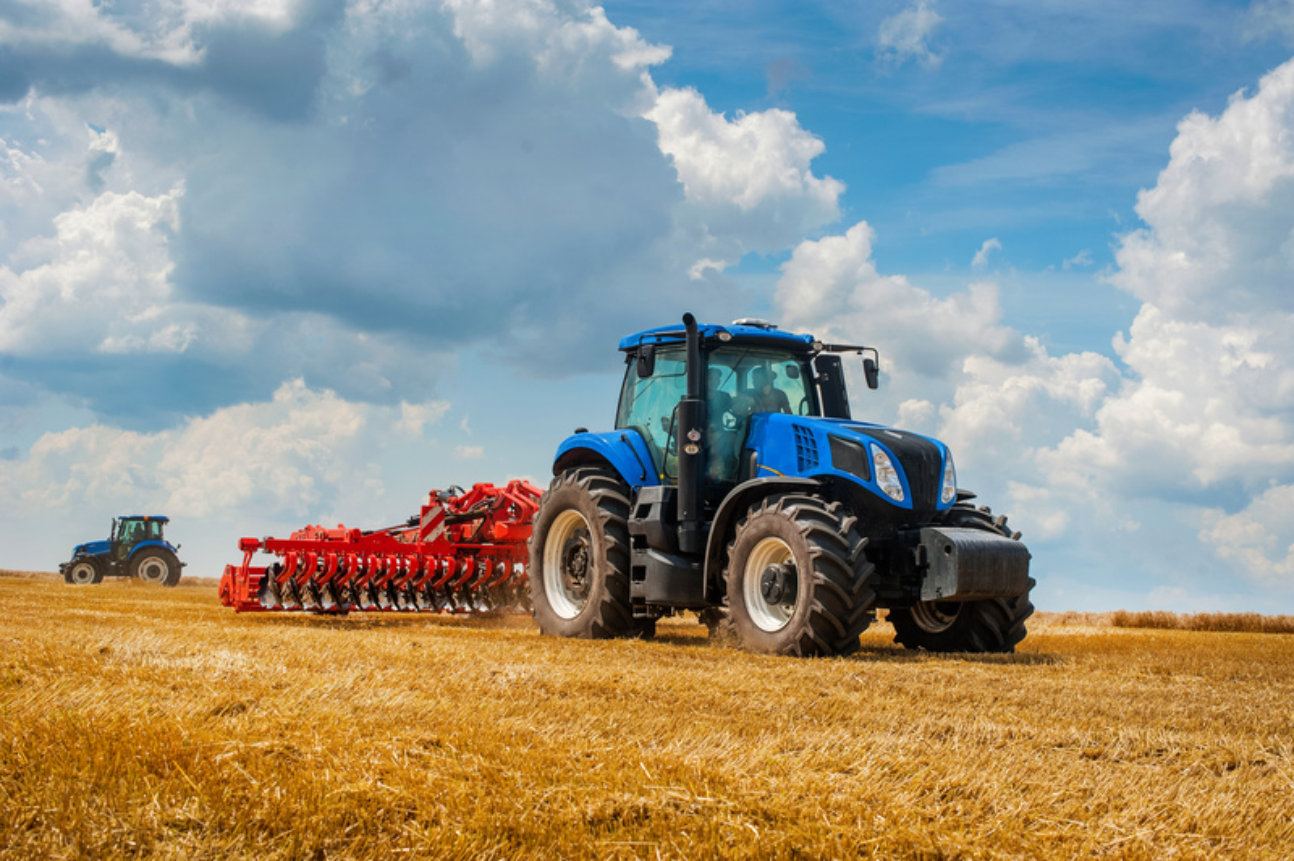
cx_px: 647
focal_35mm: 50
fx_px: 1796
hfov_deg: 39.6
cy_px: 430
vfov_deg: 26.9
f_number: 7.1
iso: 200
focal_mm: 50
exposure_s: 1/1000
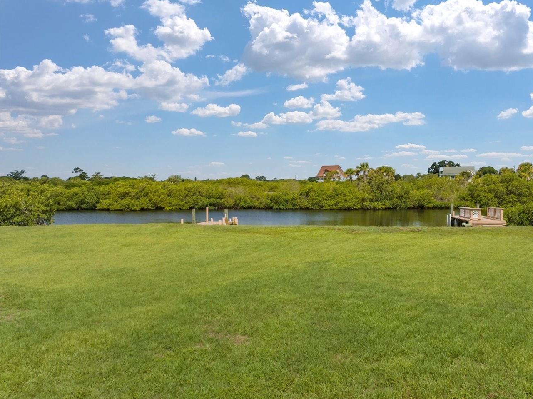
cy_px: 223
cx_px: 332
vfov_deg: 46.7
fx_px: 462
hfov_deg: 59.3
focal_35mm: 30
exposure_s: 1/3200
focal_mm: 12.29
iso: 110
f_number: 2.8
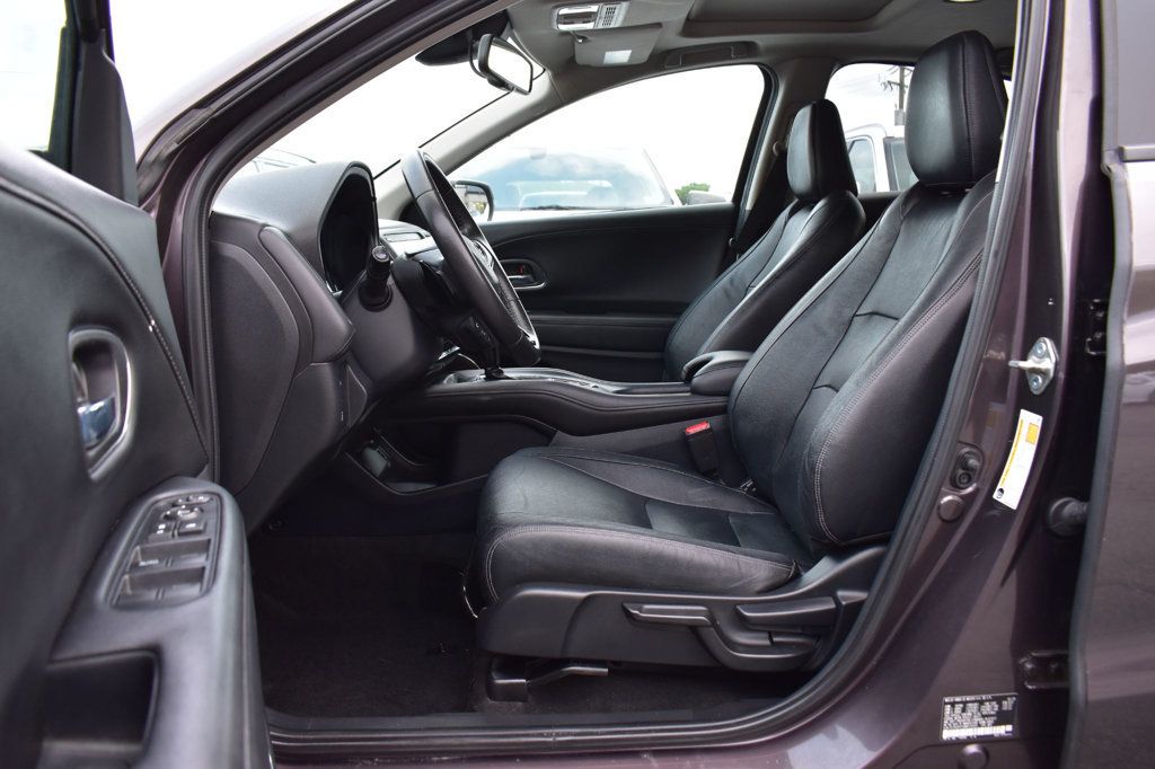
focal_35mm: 27
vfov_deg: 47.9
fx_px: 866
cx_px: 578
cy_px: 384
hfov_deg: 67.4
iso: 640
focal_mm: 18
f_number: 6.3
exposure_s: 1/15
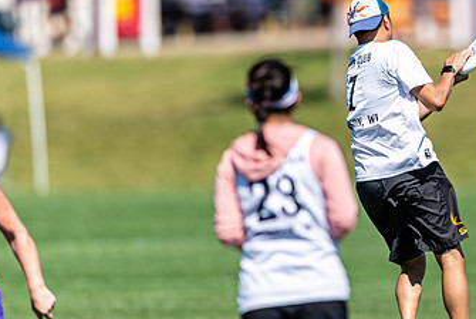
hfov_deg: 2.2
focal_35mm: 946
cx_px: 418
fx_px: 12519
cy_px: 118
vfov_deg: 1.5
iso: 100
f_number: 2.8
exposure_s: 1/2000
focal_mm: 400
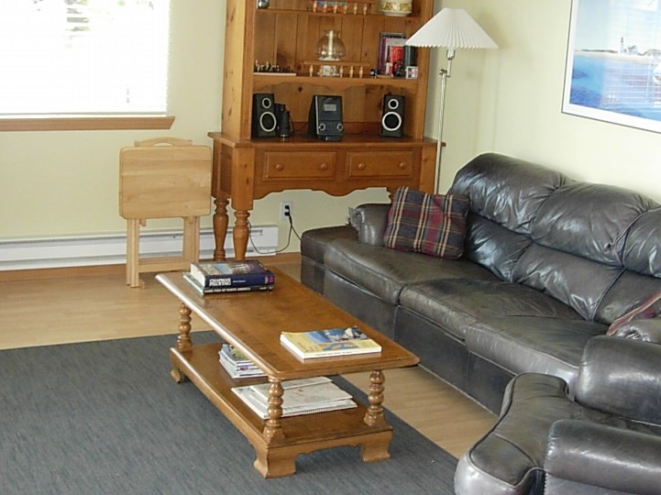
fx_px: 1031
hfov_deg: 35.5
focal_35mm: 54
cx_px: 358
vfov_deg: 27.0
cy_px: 230
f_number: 2.8
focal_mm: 7.8
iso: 200
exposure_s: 1/32
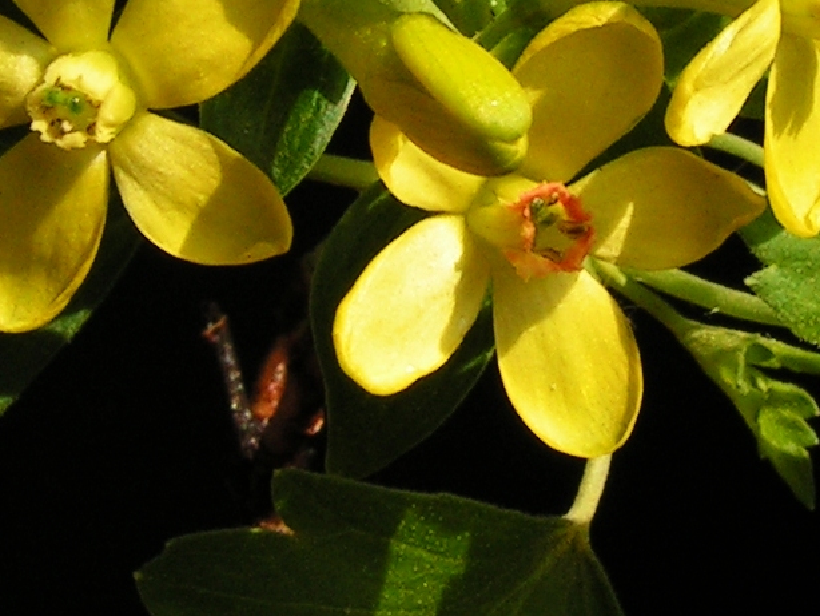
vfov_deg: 9.9
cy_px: 63
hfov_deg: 13.1
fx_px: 3555
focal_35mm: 150
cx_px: 681
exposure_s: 1/250
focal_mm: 7.6
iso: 100
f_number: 8
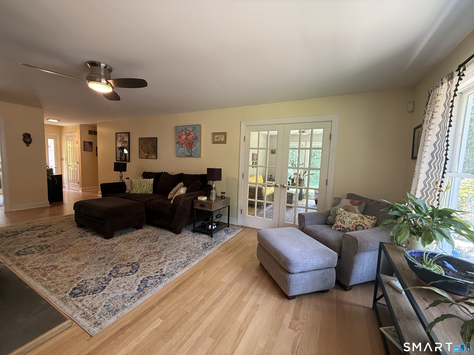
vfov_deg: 85.7
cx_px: 237
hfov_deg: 102.1
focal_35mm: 14
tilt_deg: -4.6
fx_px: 192
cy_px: 178
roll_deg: -2.3
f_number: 2.2
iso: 200
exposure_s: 1/60
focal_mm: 2.22
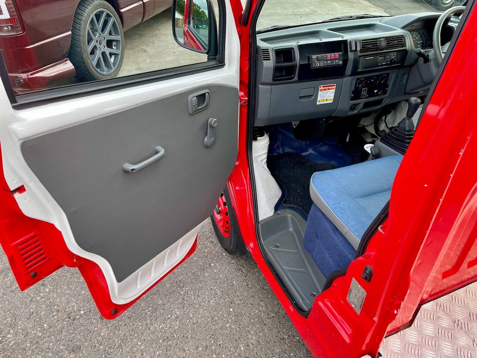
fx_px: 344
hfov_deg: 69.4
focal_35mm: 25
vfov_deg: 54.9
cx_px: 238
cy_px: 179
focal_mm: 5.1
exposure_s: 1/152
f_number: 1.6
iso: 32
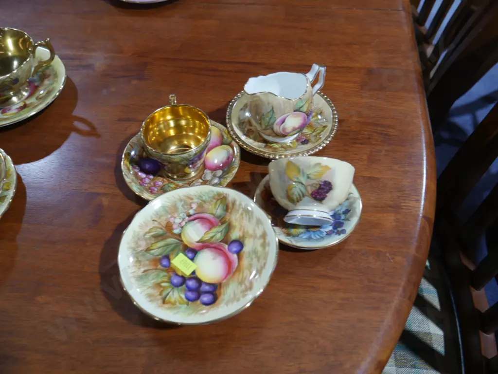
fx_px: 489
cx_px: 249
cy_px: 187
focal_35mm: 34
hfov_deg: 54.0
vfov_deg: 41.8
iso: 400
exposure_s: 1/60
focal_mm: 17
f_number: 4
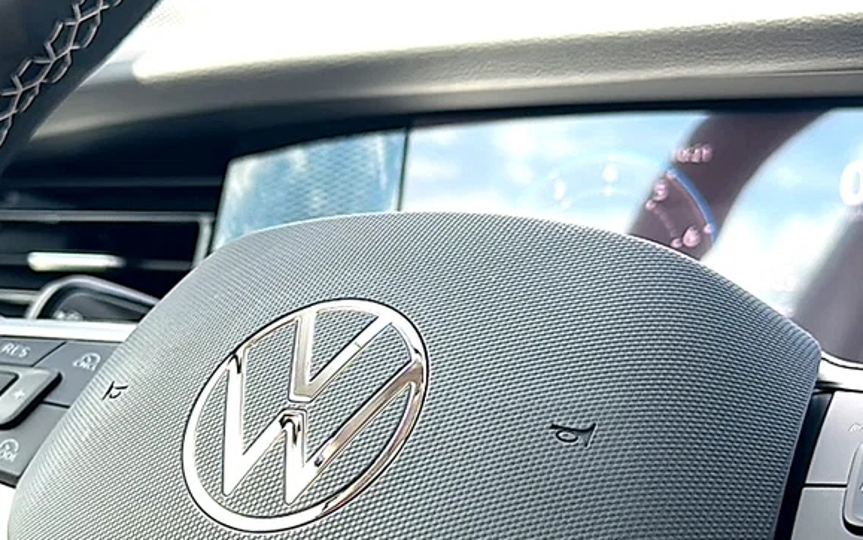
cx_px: 352
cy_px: 384
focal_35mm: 59
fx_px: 1388
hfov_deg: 34.4
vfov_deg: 21.9
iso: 80
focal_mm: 6.86
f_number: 1.78
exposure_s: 1/485
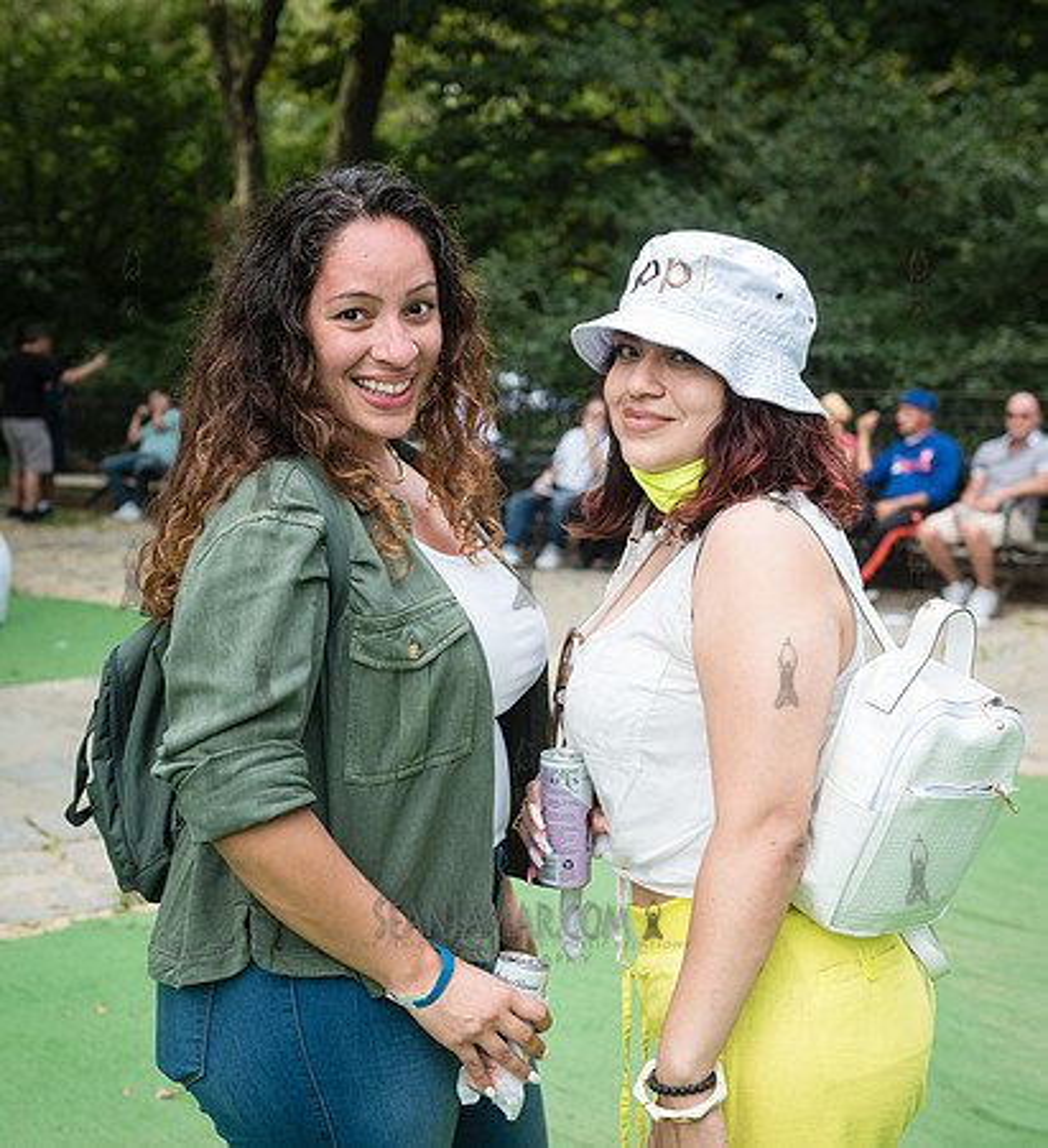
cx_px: 435
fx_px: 2151
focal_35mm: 60
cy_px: 574
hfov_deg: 27.3
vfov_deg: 29.9
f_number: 4.5
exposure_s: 1/200
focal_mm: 45
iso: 500
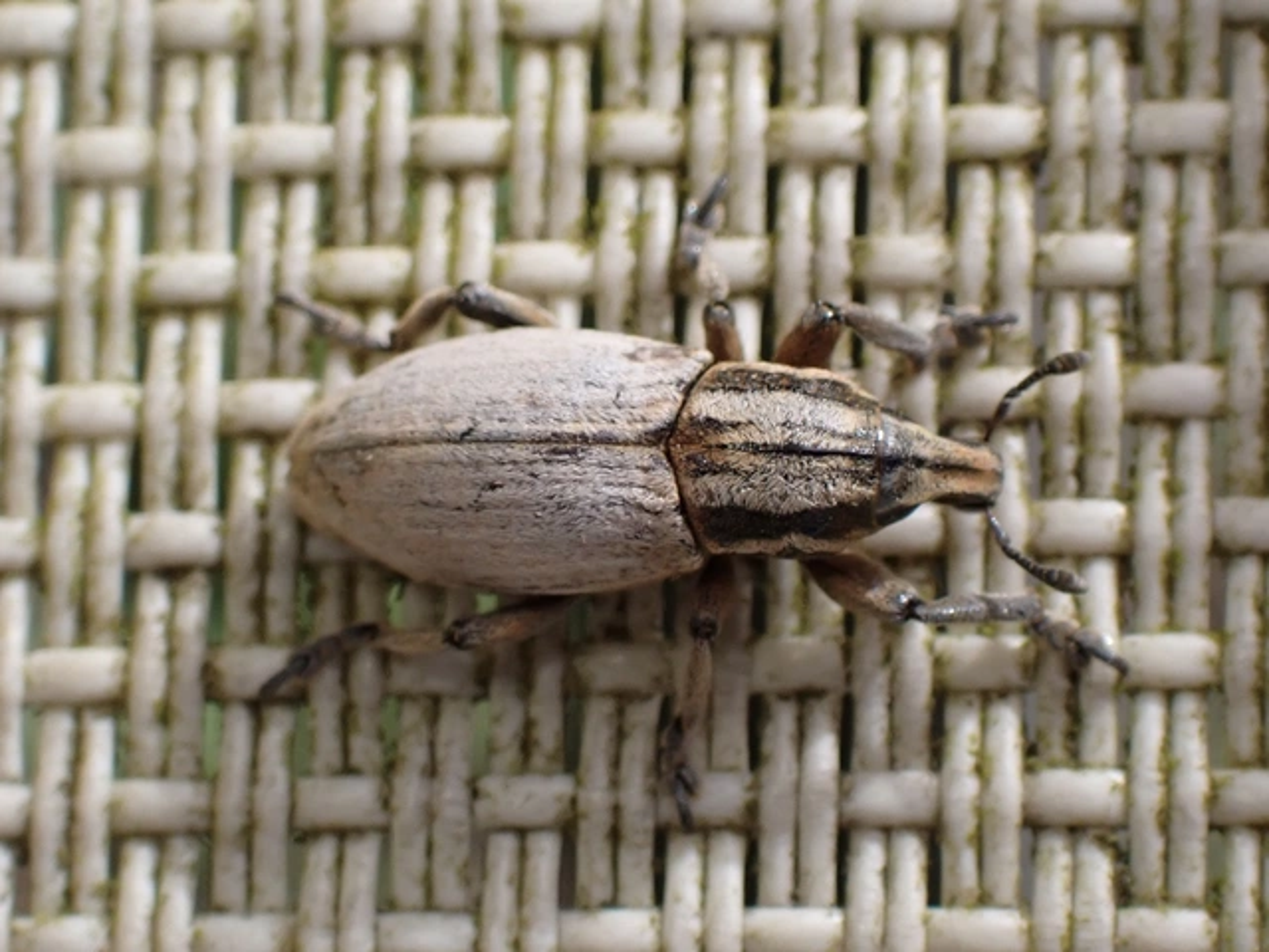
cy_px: 476
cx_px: 634
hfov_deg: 19.6
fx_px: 3666
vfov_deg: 14.8
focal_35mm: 100
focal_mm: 18
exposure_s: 1/400
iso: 320
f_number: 6.3
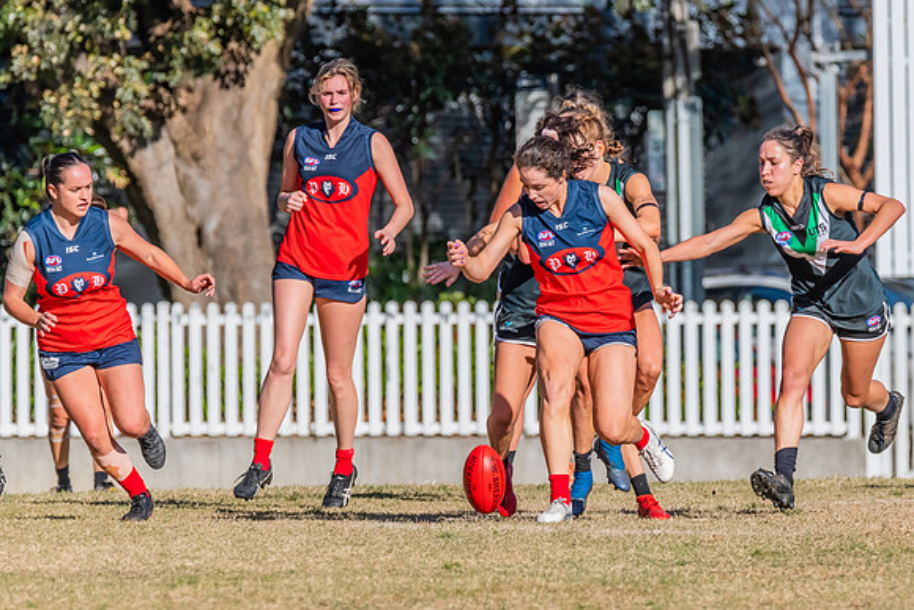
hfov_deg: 3.0
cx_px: 609
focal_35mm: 686
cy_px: 350
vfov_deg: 2.0
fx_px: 17411
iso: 800
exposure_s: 1/1600
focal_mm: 450
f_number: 11
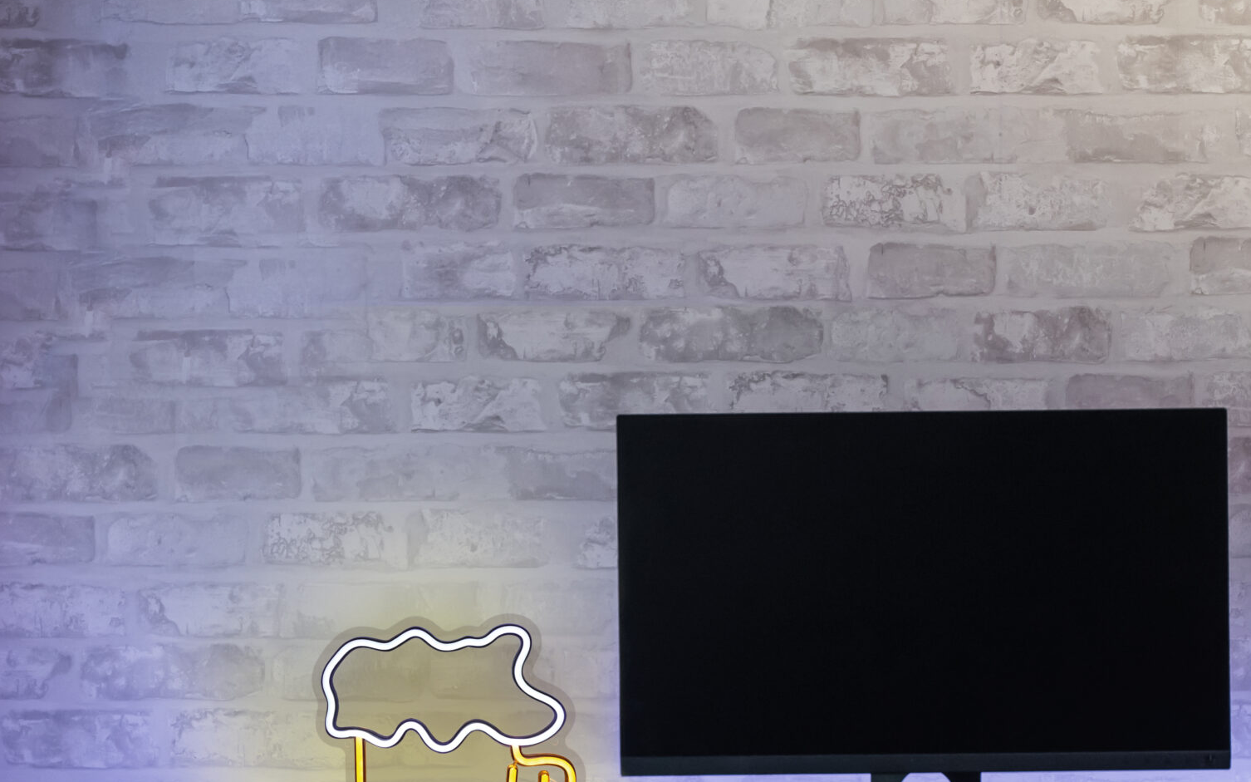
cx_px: 910
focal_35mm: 97
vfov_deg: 13.5
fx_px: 3307
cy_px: 351
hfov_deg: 21.3
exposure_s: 1/160
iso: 1600
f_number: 3.5
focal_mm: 56
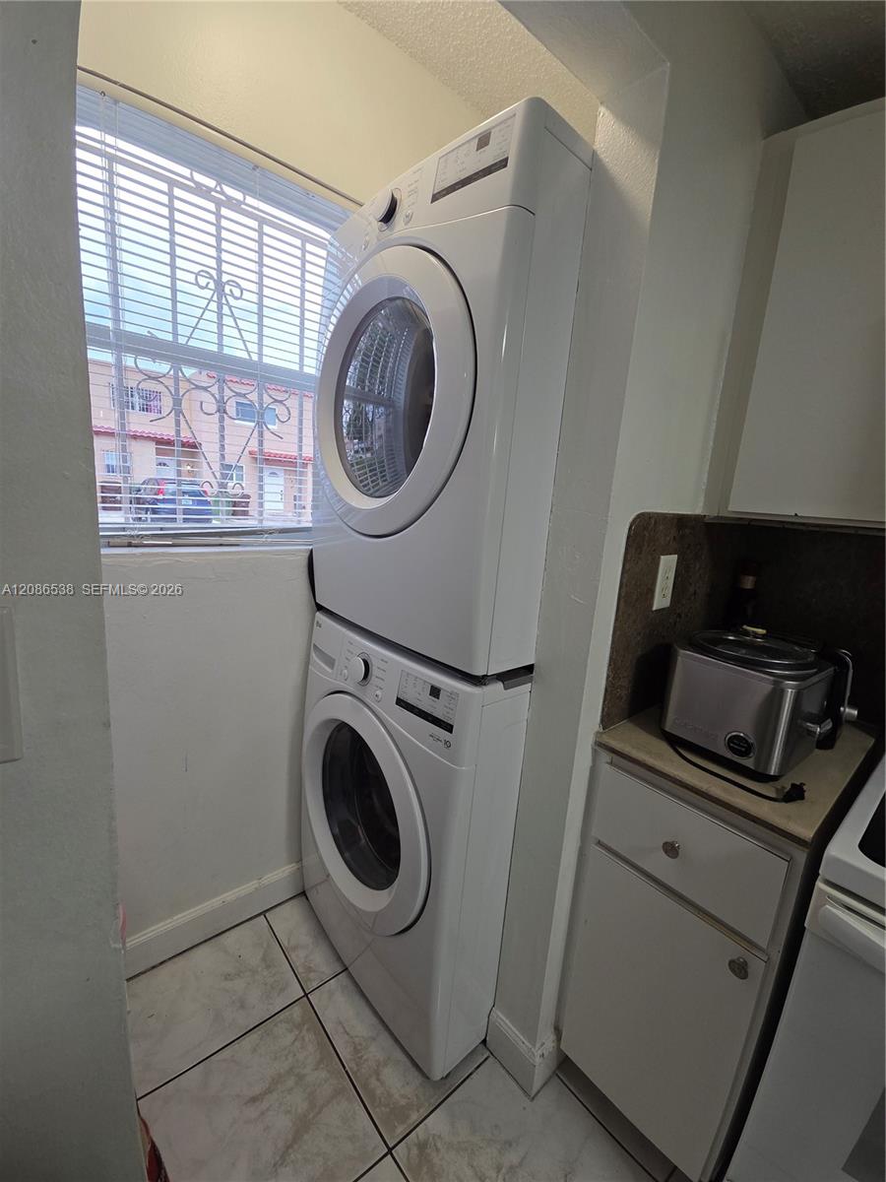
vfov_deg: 106.2
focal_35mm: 13
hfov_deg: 89.9
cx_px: 443
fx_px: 444
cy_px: 591
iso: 125
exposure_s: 1/120
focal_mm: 2.2
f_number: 2.2
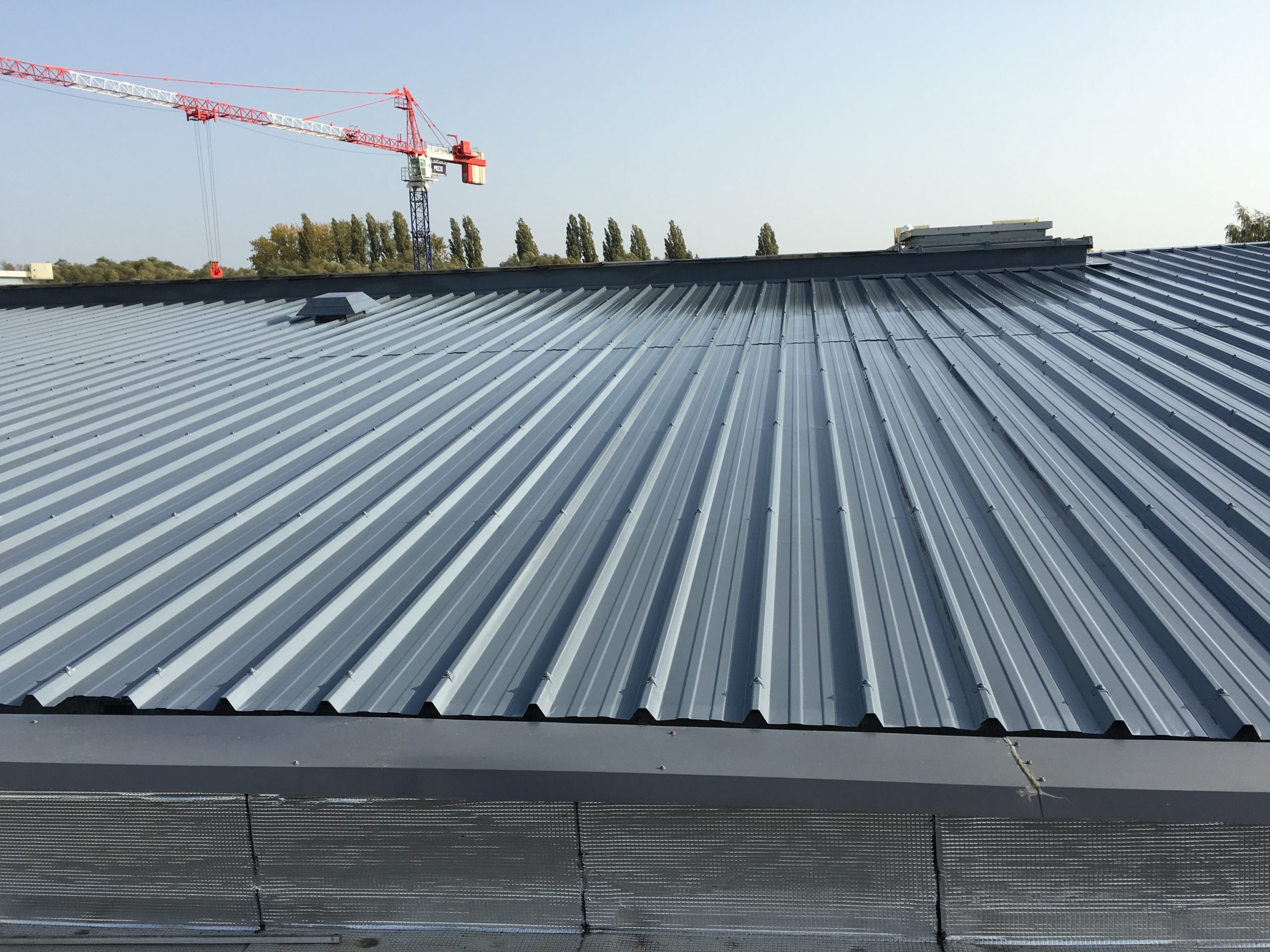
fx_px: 1064
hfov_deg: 61.7
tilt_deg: -8.9
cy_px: 476
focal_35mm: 29
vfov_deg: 48.2
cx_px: 635
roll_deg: +0.2
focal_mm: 4.15
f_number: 2.2
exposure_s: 1/1570
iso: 25
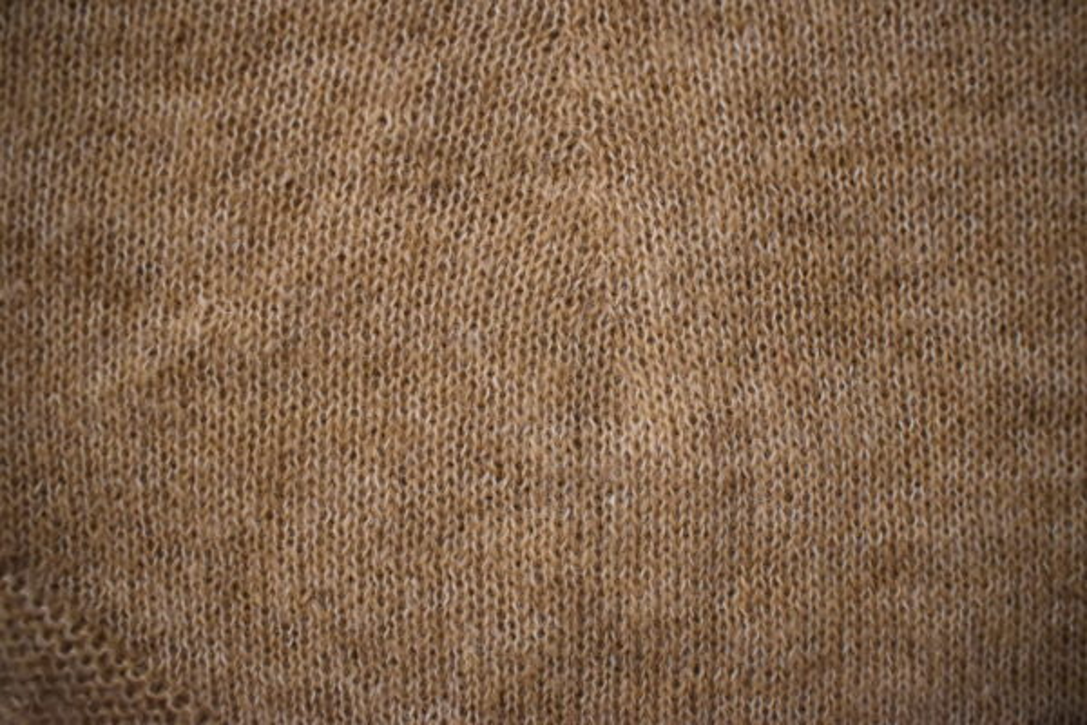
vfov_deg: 43.6
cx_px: 544
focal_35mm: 30
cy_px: 362
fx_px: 906
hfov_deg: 61.9
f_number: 3.8
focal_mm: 20
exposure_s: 1/60
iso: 2200
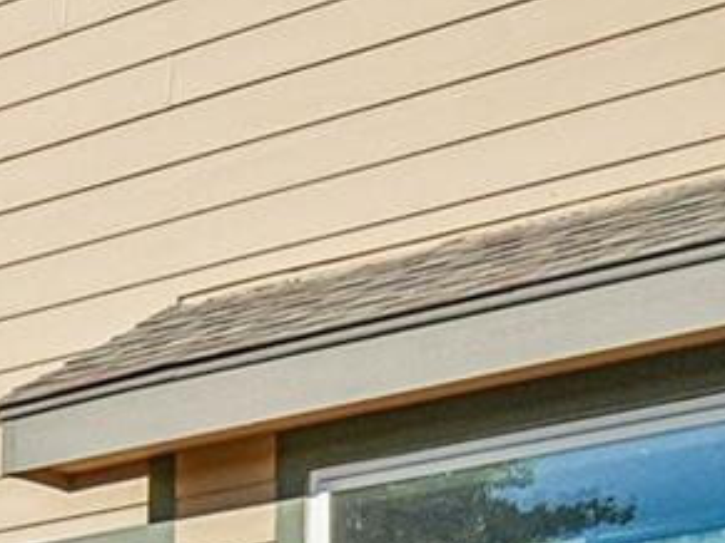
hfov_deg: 14.0
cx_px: -531
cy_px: 1108
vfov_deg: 10.6
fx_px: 2659
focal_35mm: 127
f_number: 8
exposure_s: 1/800
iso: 400
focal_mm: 16
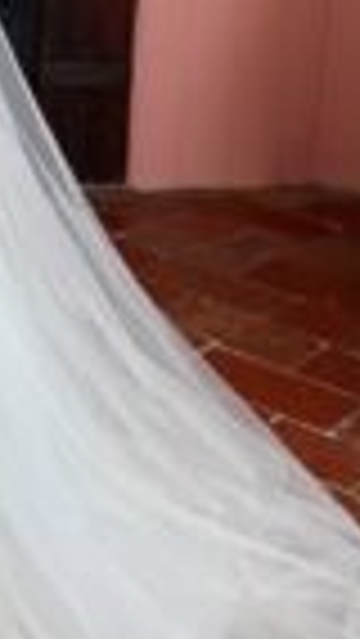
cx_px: -234
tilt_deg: -14.7
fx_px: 1441
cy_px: 56
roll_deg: +0.8
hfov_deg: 13.2
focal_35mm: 85
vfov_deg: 24.3
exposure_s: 1/144
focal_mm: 5.96
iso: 32
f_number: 1.6
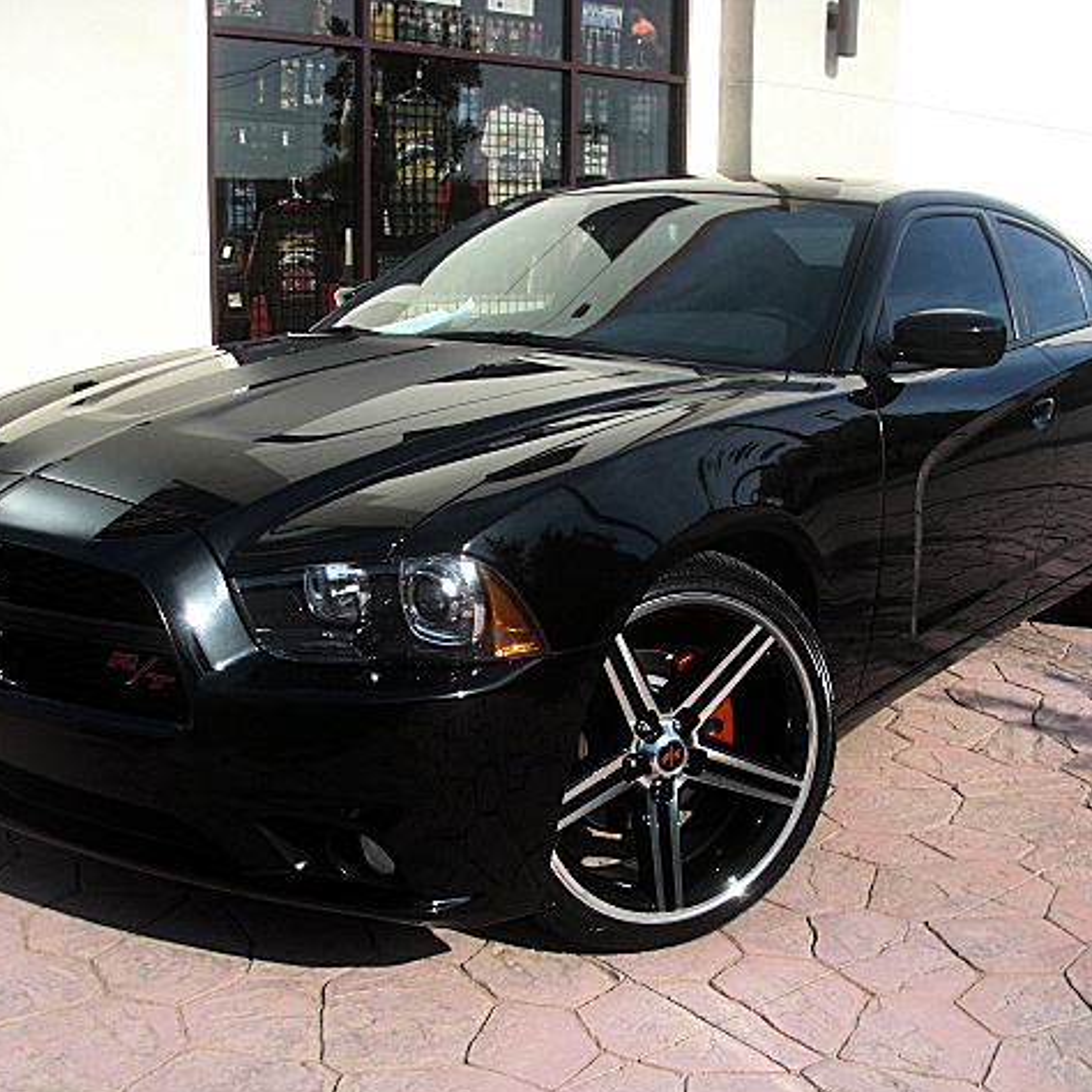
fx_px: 1535
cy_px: 551
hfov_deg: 39.2
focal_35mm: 43
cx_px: 544
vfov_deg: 39.2
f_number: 2.8
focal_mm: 6.3
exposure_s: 1/640
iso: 50
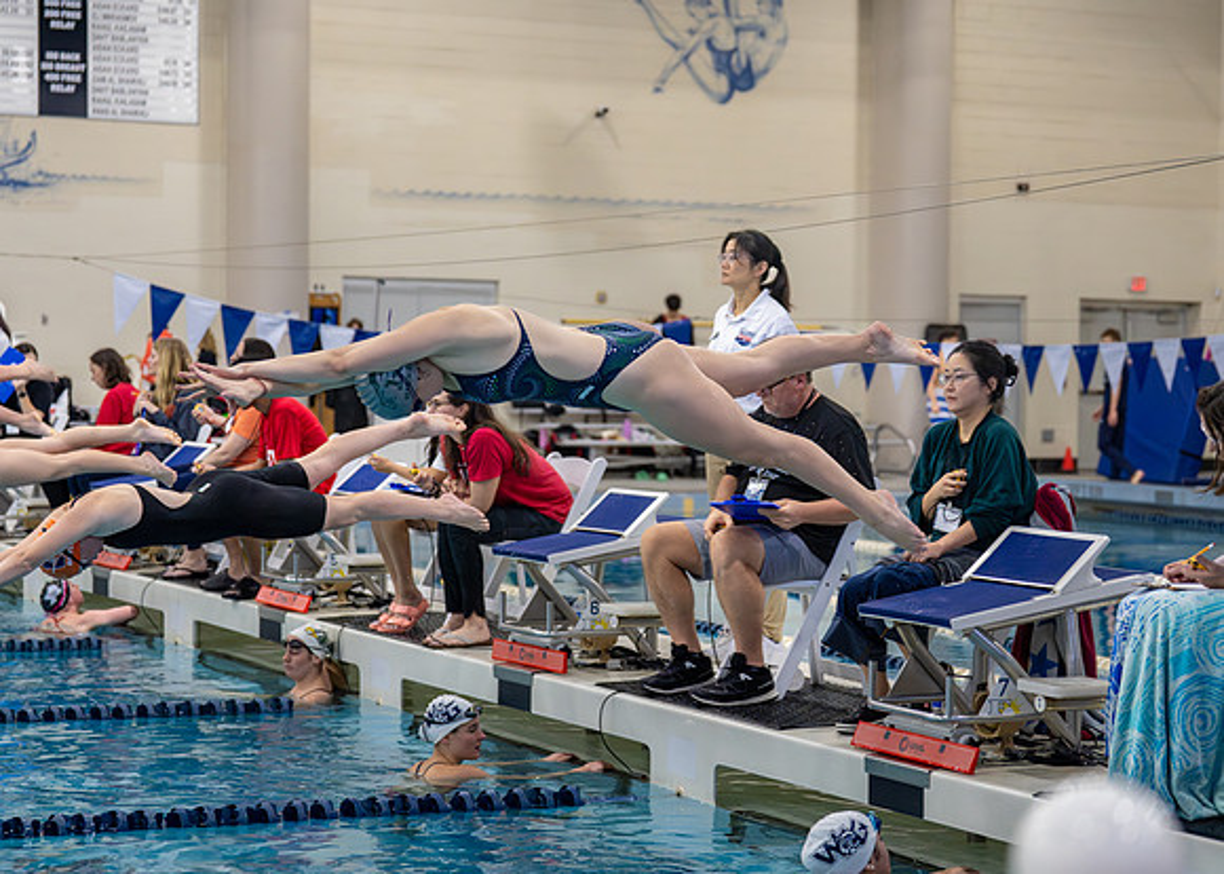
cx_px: 595
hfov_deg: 24.4
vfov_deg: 17.6
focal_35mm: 81
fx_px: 2828
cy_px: 458
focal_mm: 70
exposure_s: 1/1000
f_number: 2.8
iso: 2500
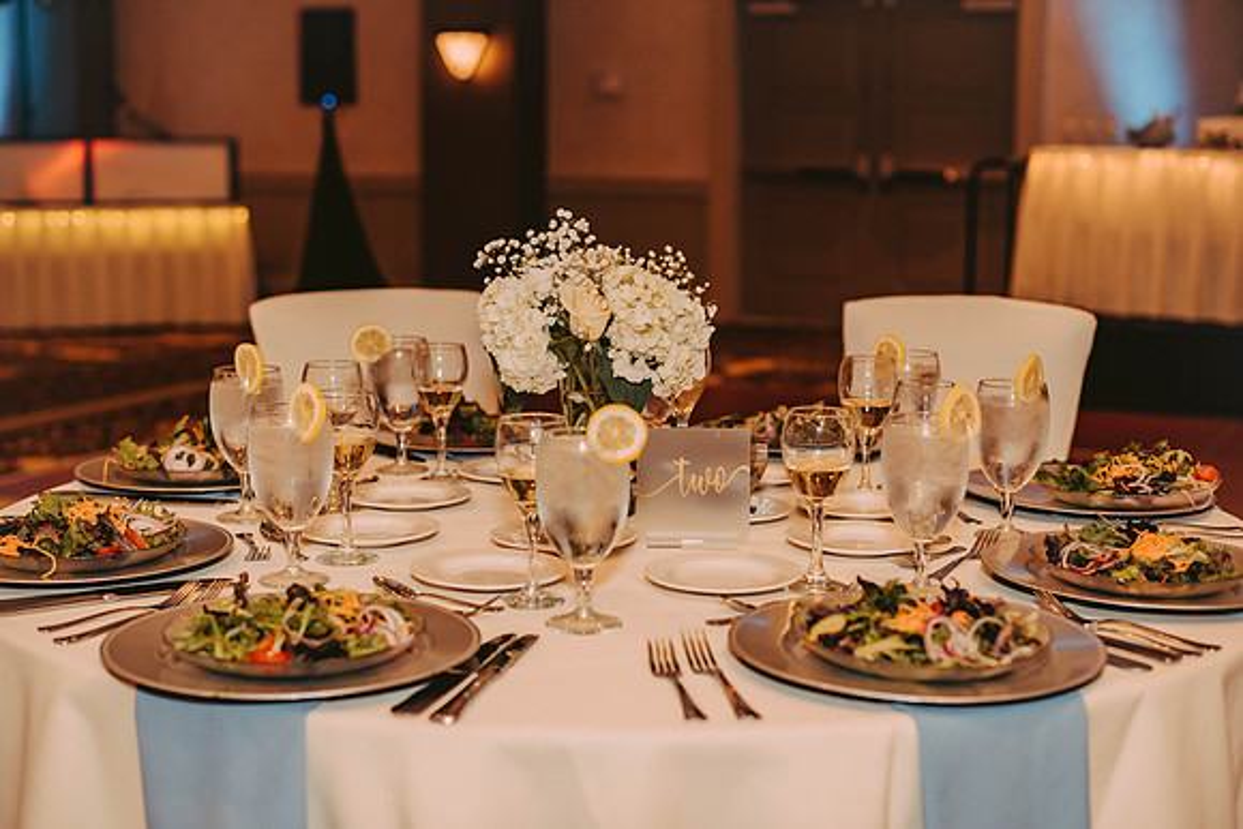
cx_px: 622
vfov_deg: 27.0
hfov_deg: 39.6
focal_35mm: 50
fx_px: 1727
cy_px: 414
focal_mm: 50
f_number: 2.2
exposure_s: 1/125
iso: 320
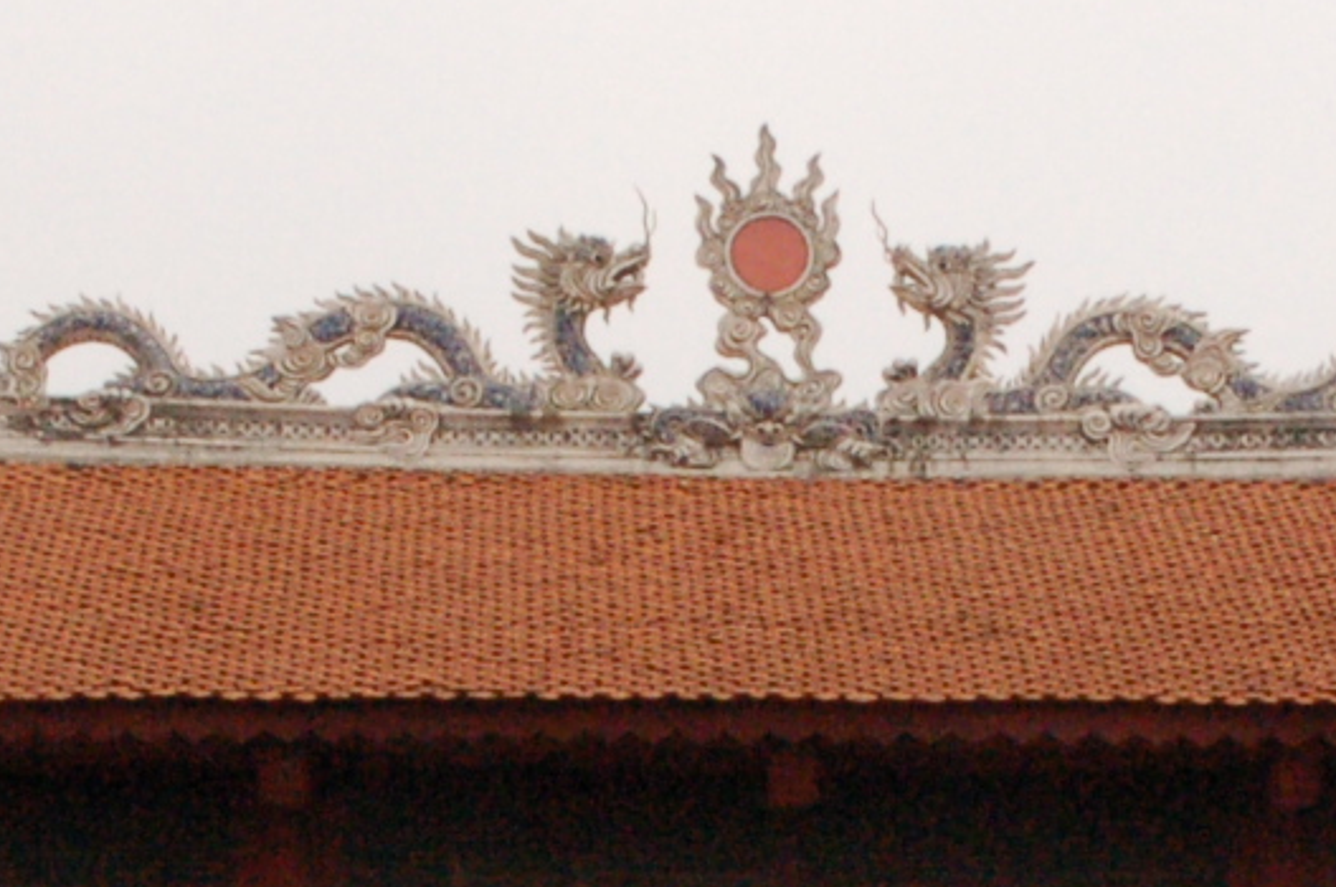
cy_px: 1037
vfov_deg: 8.8
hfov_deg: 13.3
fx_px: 5708
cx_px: 882
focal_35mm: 154
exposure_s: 1/500
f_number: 20
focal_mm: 24
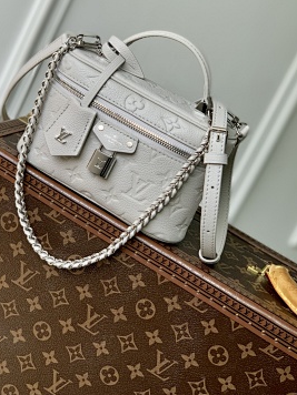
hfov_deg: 20.2
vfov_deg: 26.5
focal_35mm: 73
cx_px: 130
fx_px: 835
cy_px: 125
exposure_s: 1/203
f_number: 2.4
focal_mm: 6
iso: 16
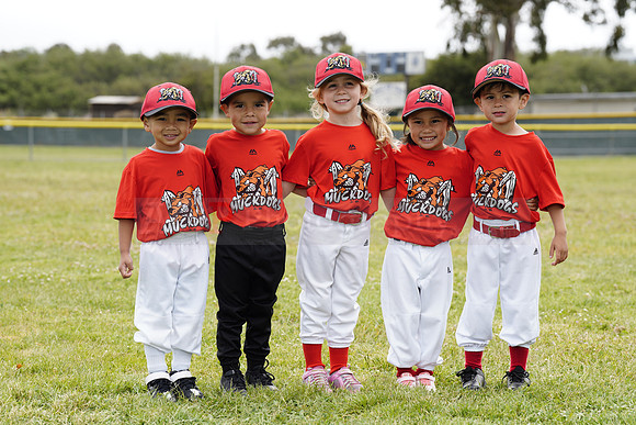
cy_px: 212
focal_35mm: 111
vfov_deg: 12.3
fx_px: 1961
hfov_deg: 18.4
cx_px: 318
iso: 100
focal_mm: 111
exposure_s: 1/250
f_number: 5.6
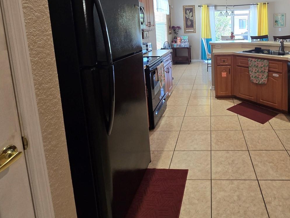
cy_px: 53
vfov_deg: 59.9
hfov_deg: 75.1
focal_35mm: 21
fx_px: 176
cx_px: 206
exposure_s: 1/60
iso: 200
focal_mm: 2.2
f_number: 2.2
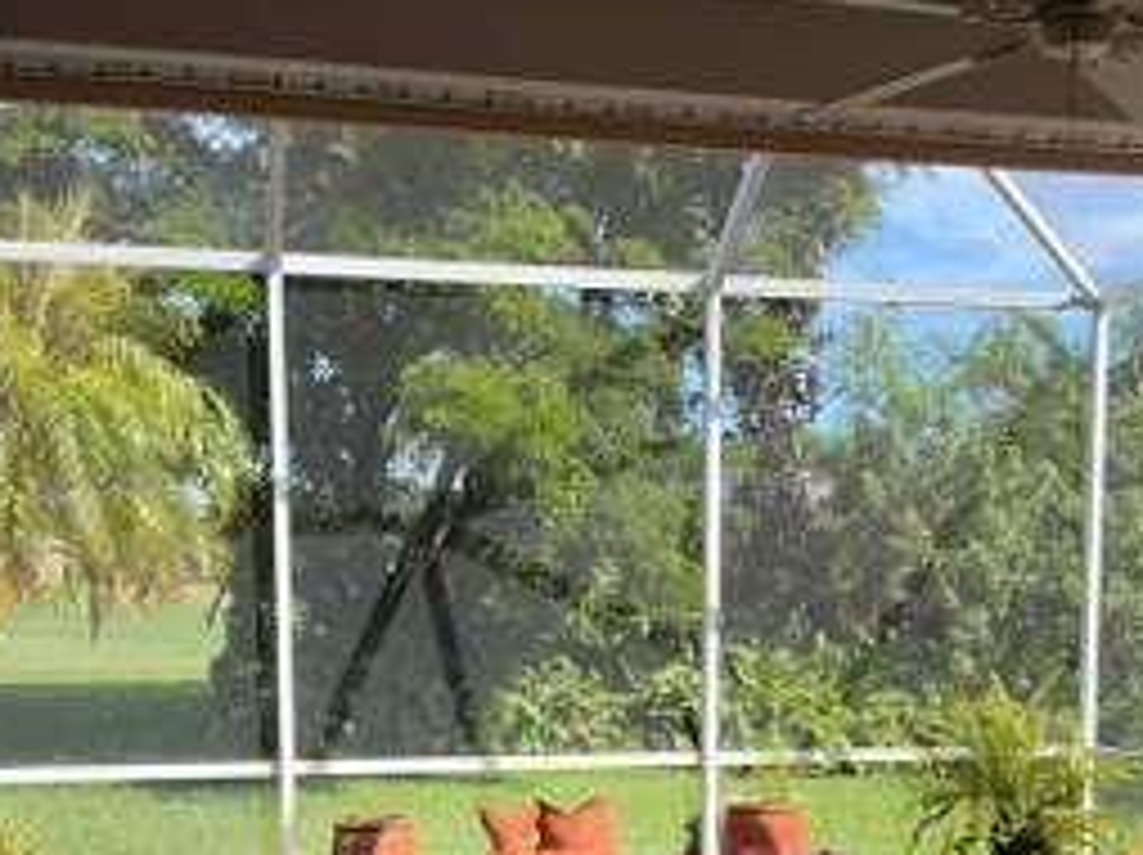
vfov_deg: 26.6
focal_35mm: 53
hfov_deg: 36.1
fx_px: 1748
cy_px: 765
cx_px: 666
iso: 25
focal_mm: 3
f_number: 1.8
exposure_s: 1/348
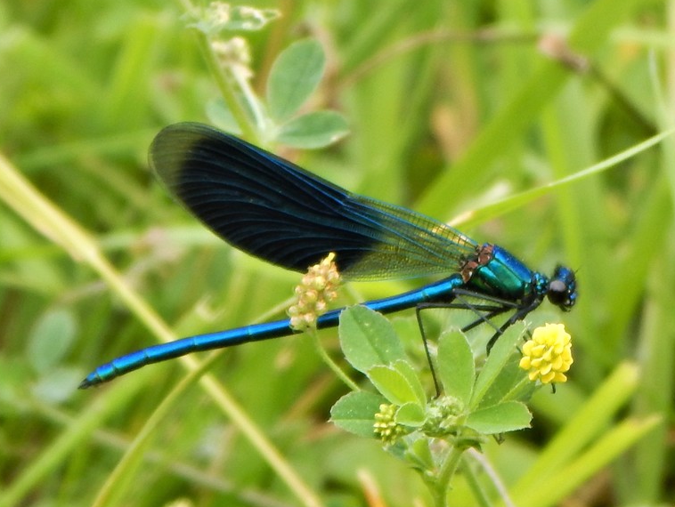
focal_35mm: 554
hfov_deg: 3.6
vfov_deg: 2.7
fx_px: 10813
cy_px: 268
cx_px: 309
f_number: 5.8
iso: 125
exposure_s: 1/125
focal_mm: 88.6
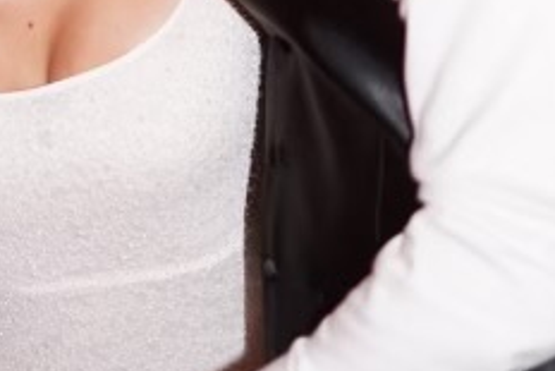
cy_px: -292
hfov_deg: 11.6
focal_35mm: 174
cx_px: -50
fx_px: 2684
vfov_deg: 7.7
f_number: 2
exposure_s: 1/125
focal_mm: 50
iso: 1600
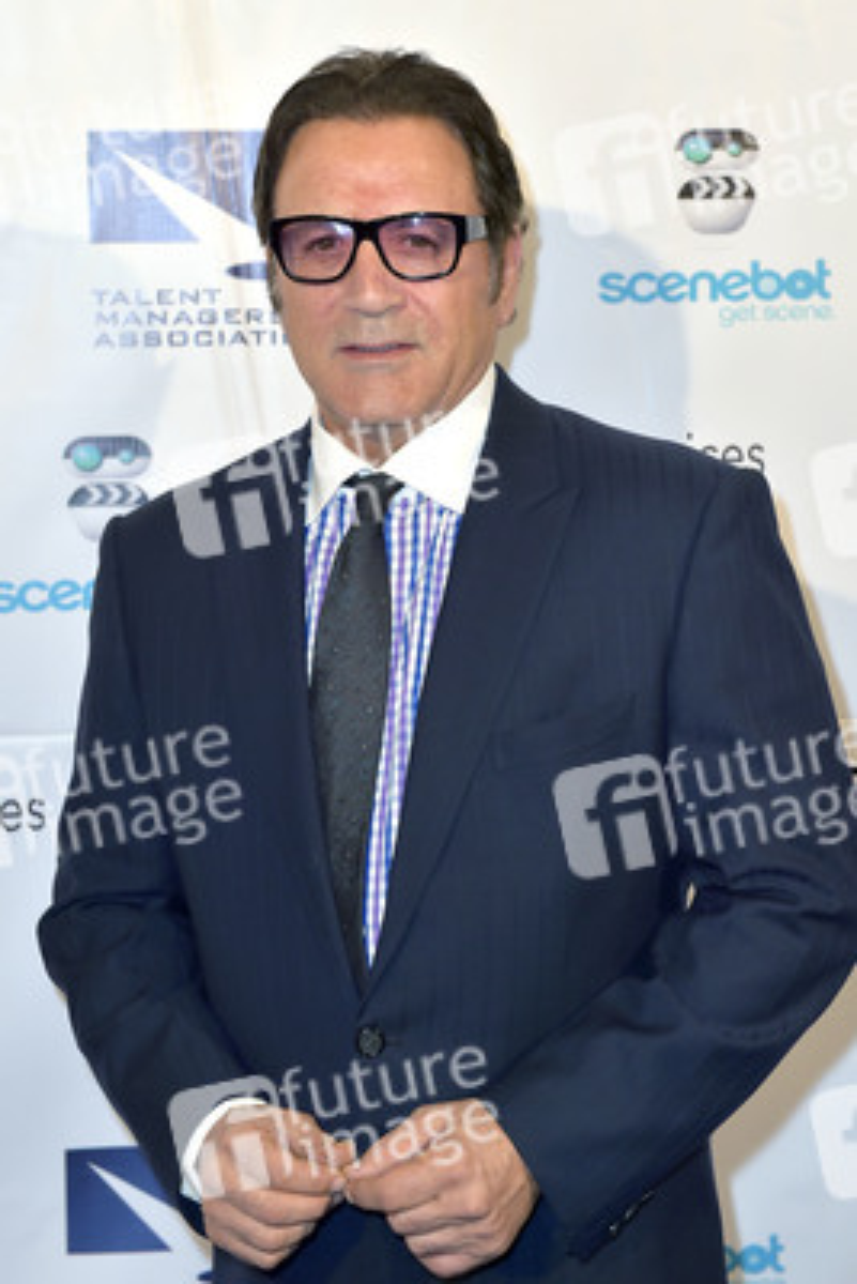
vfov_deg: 32.4
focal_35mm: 62
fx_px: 2212
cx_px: 428
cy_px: 642
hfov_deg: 21.9
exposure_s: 1/320
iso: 400
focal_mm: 62
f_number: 4.5
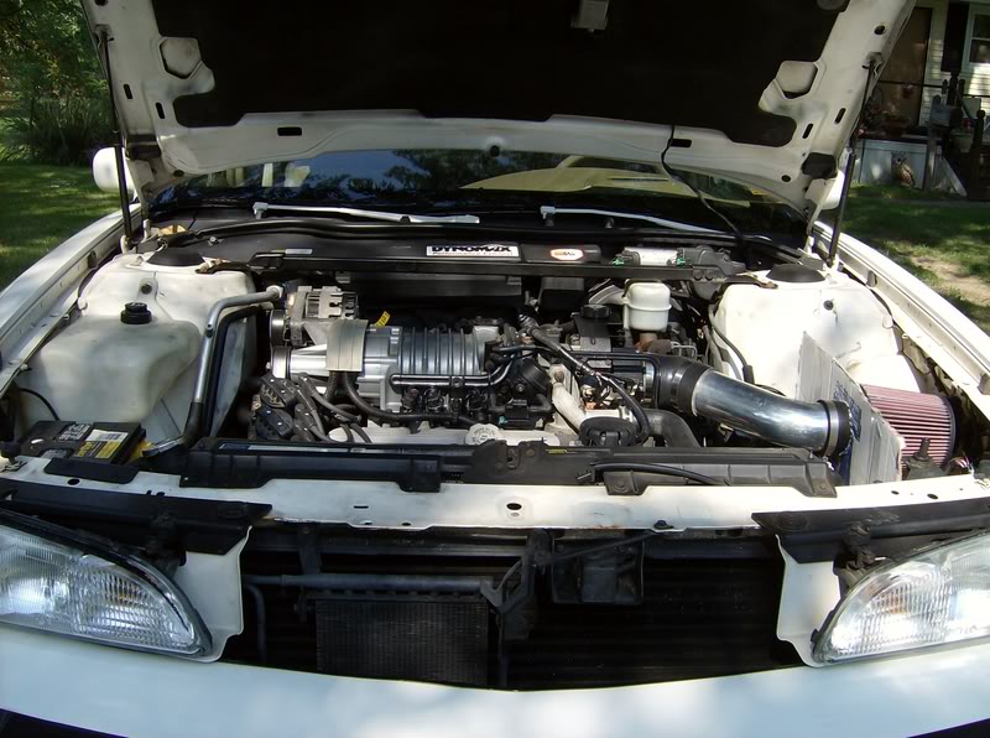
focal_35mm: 36
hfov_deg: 51.5
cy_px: 369
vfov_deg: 39.5
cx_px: 495
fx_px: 1027
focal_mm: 6
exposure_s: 1/334
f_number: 4.7
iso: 100
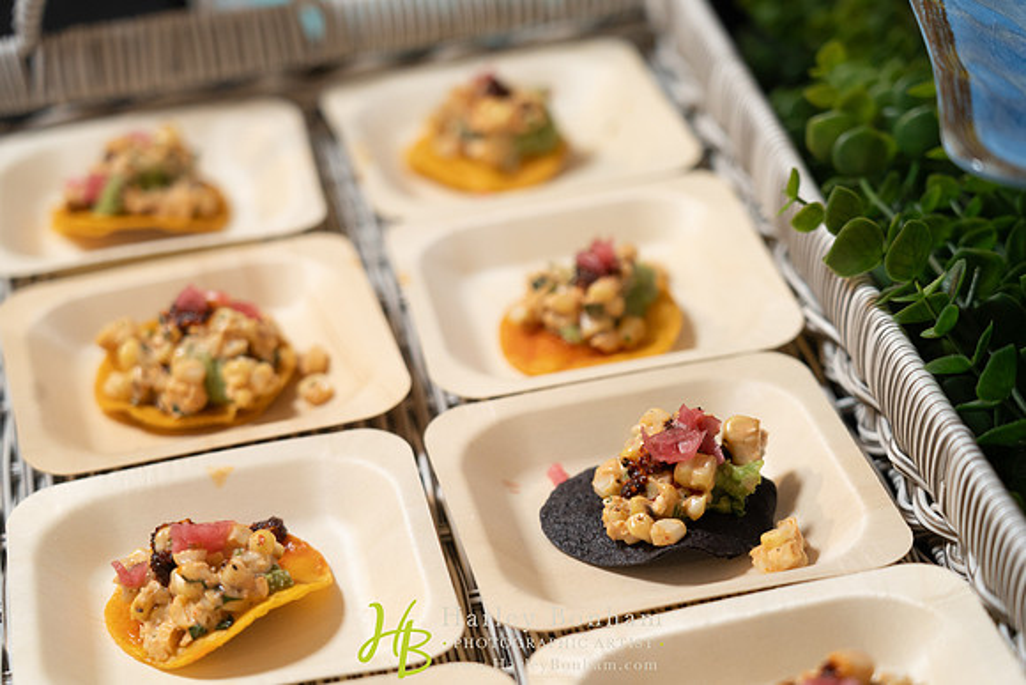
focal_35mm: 89
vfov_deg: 15.4
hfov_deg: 22.9
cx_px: 513
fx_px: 2537
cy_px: 342
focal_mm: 89
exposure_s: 1/80
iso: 1250
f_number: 4
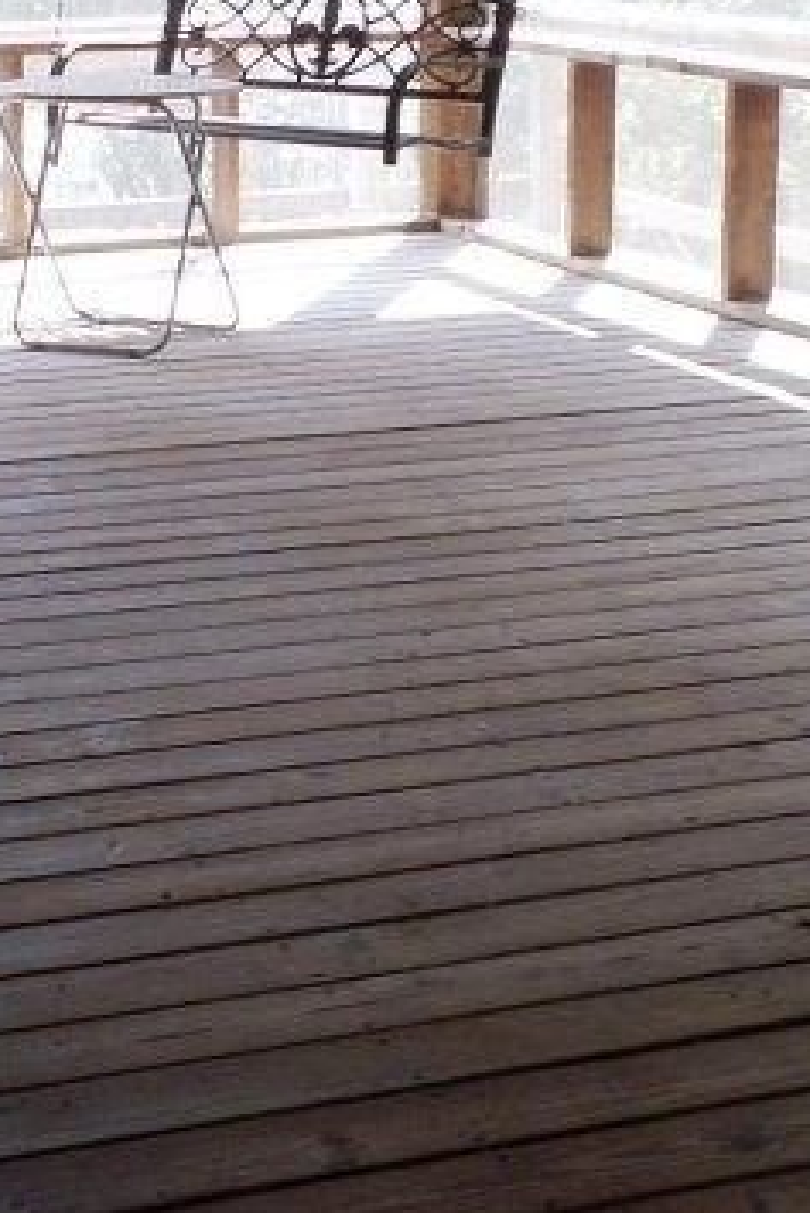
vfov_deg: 26.8
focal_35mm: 75
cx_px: 130
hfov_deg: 18.0
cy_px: 369
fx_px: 2529
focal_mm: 4.5
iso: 80
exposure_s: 1/60
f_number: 2.5
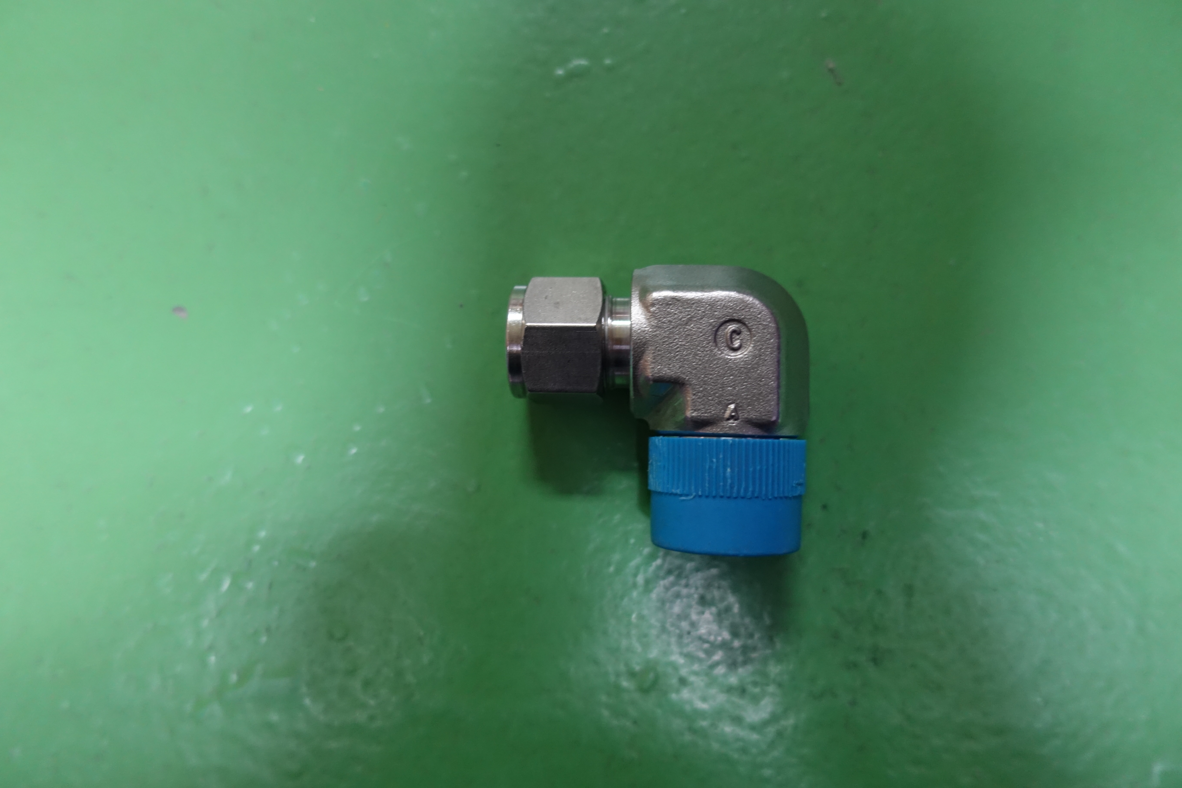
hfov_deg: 73.7
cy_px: 394
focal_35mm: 24
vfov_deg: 53.1
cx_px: 591
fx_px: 788
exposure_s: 1/30
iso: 640
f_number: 1.8
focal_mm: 8.82
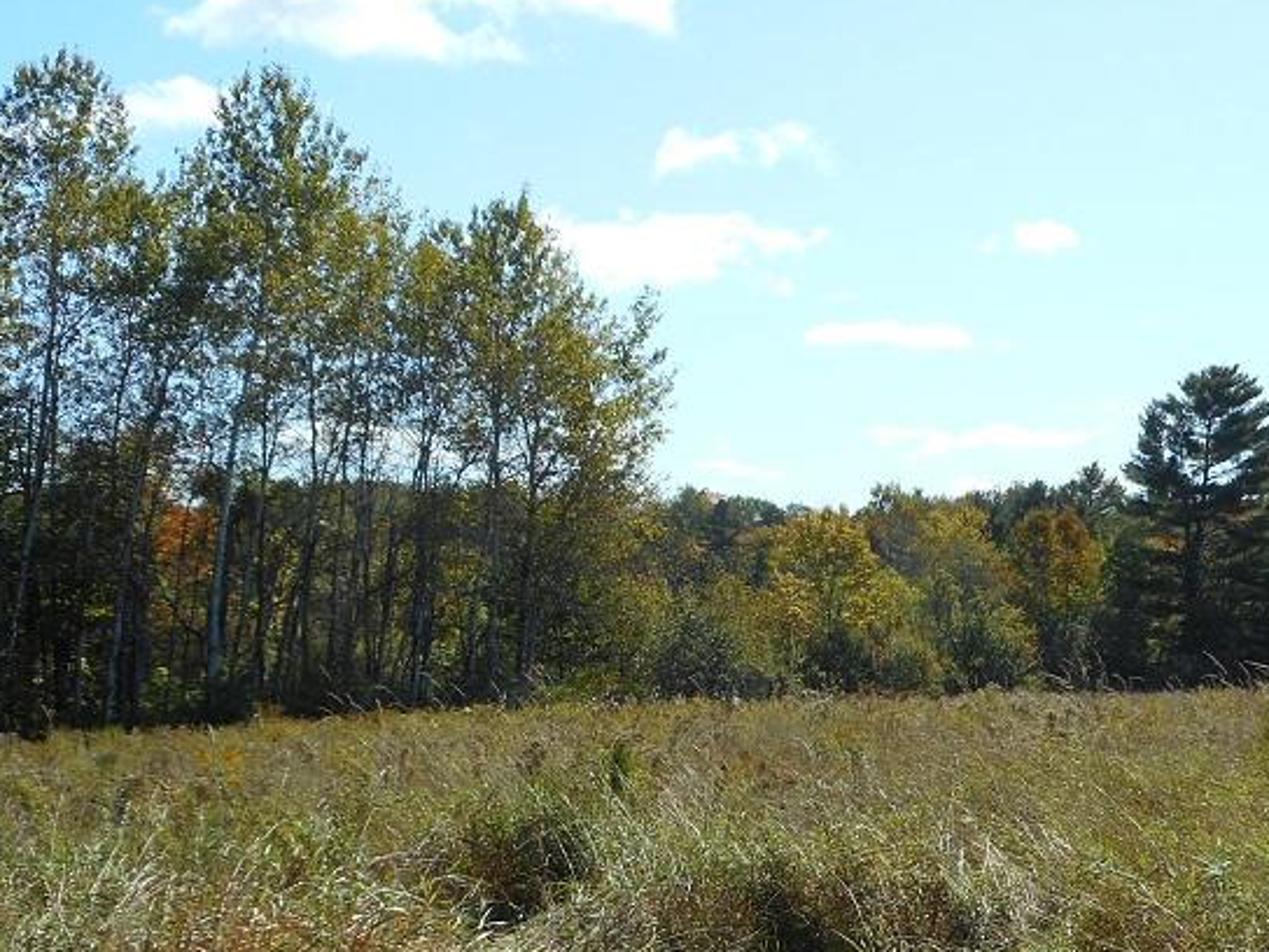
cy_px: 639
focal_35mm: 64
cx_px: 805
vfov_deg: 22.8
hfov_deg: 30.1
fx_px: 2346
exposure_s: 1/500
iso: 80
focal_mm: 6
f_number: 4.2
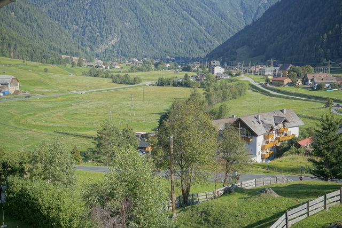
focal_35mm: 43
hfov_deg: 45.4
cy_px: 114
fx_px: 409
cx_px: 171
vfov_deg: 31.2
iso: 50
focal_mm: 43
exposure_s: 1/125
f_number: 5.6
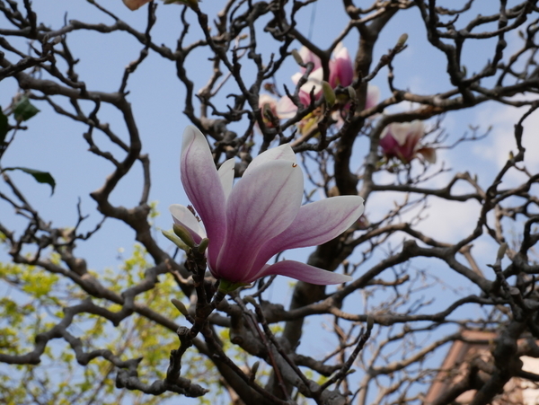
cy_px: 202
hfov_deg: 38.2
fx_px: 779
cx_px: 270
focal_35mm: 50
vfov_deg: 29.1
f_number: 11
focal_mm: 25
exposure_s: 1/800
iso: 800
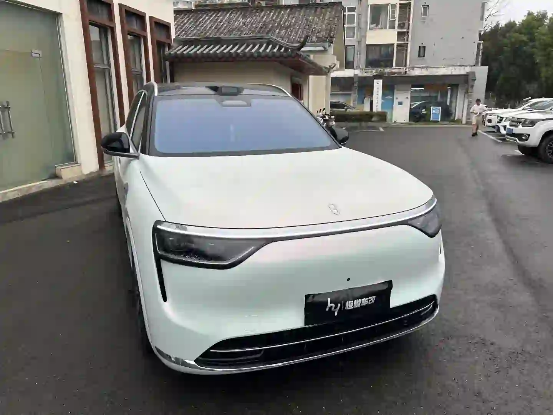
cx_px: 276
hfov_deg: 67.3
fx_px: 415
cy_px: 208
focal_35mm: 26
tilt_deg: -14.4
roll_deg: +0.0
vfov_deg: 53.1
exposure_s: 1/513
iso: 50
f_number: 1.5
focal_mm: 5.7
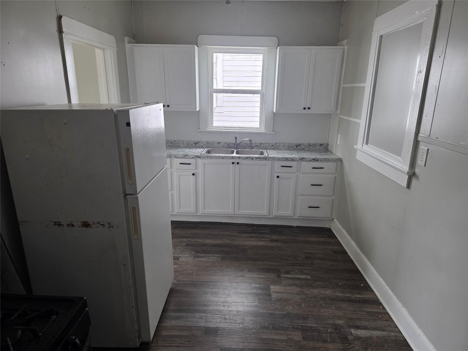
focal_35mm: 23
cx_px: 234
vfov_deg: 58.9
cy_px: 176
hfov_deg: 73.9
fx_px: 311
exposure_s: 1/120
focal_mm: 6.3
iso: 320
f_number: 1.7
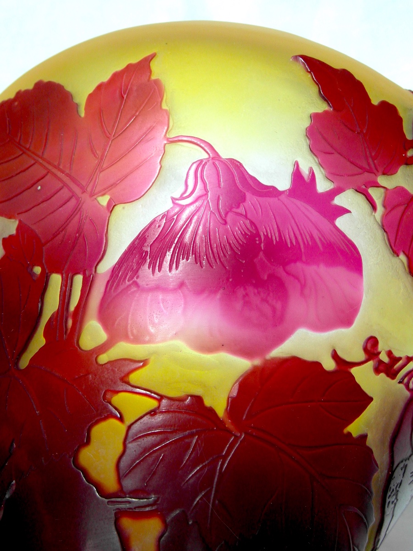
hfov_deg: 35.1
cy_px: 276
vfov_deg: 45.8
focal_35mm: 41
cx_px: 206
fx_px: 652
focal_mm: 6.8
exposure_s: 1/350
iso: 80
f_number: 4
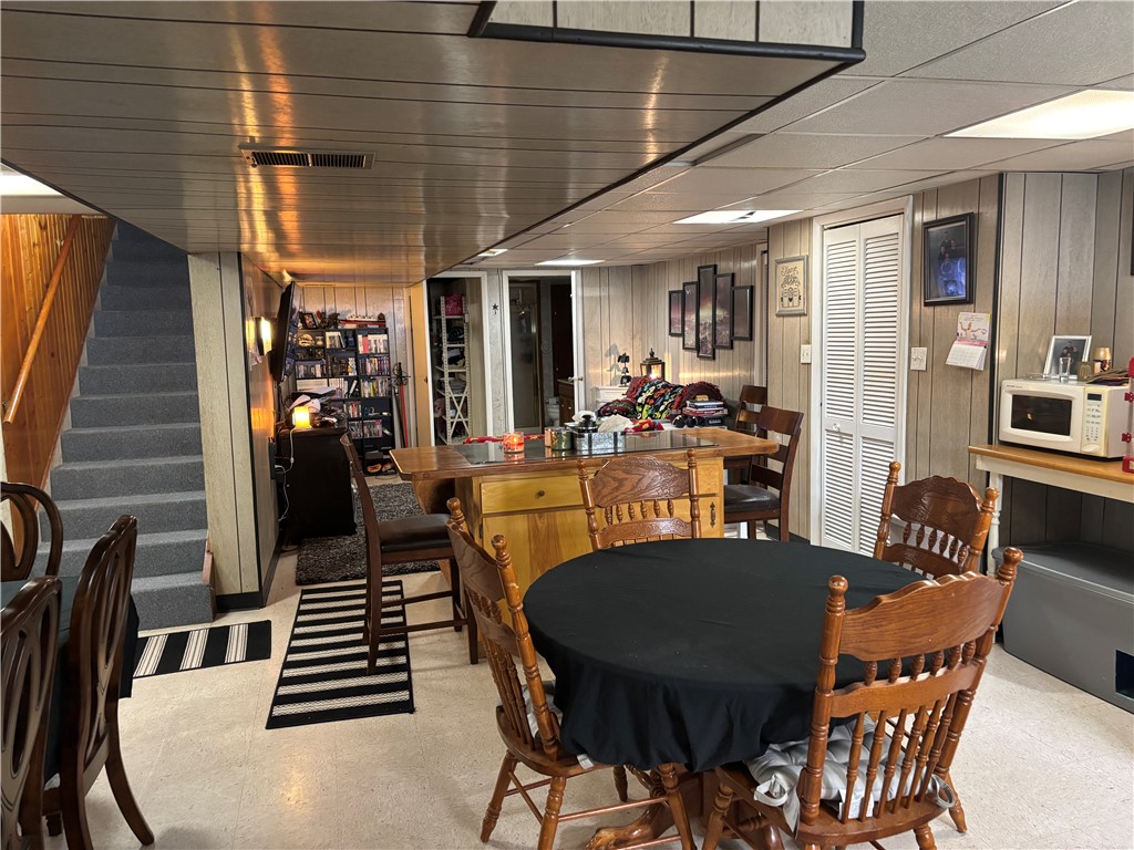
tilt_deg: -7.8
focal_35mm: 26
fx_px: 852
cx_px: 567
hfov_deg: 67.3
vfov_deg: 53.1
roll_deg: +1.7
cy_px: 425
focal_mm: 5.96
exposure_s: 1/40
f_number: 1.6
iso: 400
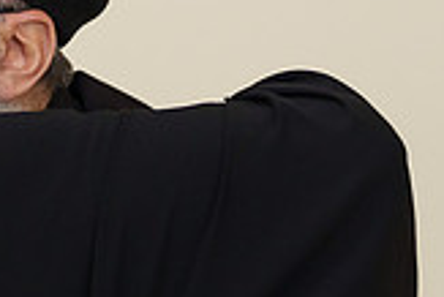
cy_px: 208
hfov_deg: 5.1
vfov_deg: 3.4
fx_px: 4962
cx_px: -159
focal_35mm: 402
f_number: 2.8
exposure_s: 1/160
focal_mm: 102
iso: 1250
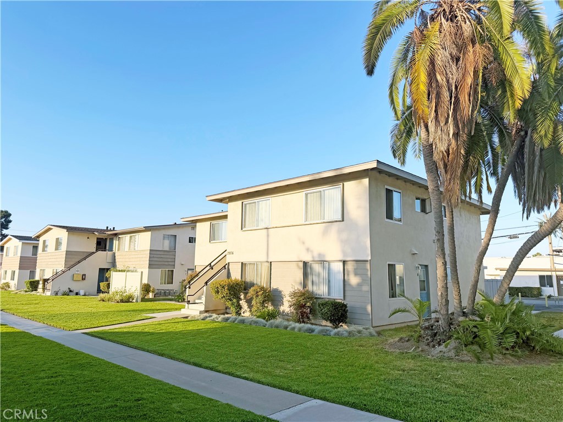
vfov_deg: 56.8
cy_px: 211
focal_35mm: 24
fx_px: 390
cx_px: 282
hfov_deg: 71.6
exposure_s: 1/2801
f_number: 1.78
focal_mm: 6.76
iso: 80
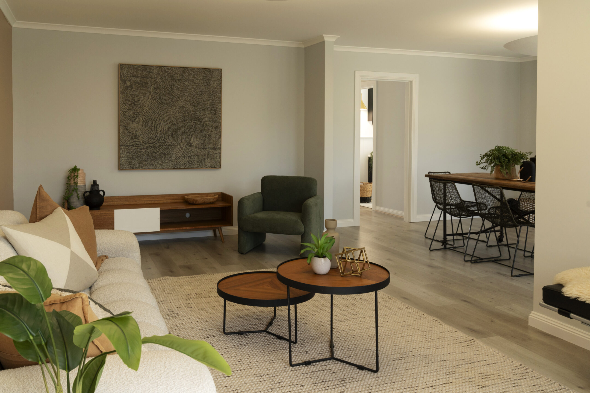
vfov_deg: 45.0
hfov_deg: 63.7
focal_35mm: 29
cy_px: 196
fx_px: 475
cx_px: 295
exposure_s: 1/15
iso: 500
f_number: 9
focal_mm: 29
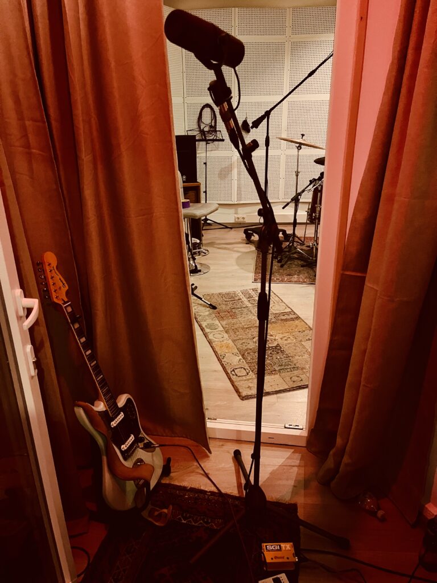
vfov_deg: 67.3
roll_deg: +0.4
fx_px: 438
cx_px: 218
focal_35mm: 26
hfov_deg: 53.1
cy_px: 292
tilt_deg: -23.2
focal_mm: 5.1
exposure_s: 1/25
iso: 1000
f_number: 1.6
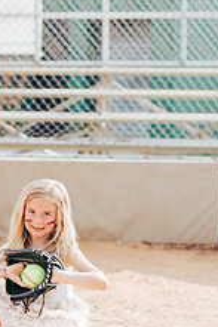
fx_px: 1574
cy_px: 238
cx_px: 42
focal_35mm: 173
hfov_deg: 7.9
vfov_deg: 11.9
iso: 160
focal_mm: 85
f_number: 2.8
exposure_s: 1/1250
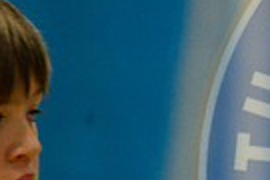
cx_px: 526
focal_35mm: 1719
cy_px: 176
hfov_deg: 1.2
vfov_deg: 0.8
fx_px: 12891
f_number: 5.6
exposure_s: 1/250
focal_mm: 400
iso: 5000
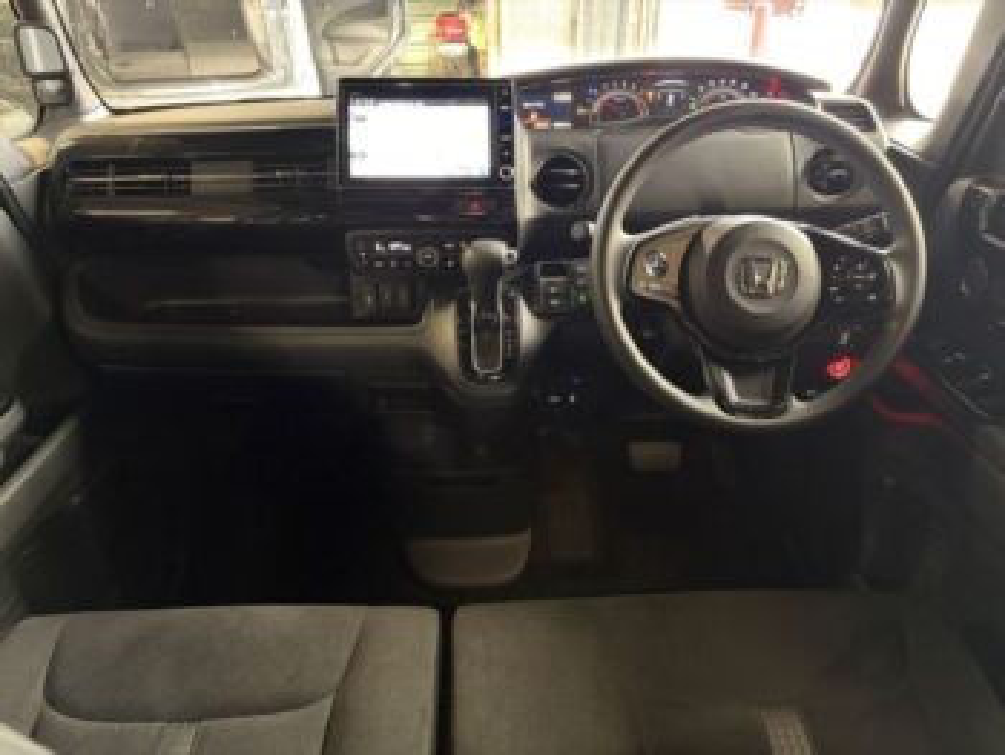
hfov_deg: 67.3
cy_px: 378
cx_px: 502
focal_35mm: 26
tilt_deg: -29.3
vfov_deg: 53.1
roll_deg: +0.9
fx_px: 755
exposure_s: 1/25
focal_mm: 5.96
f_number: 1.6
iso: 640
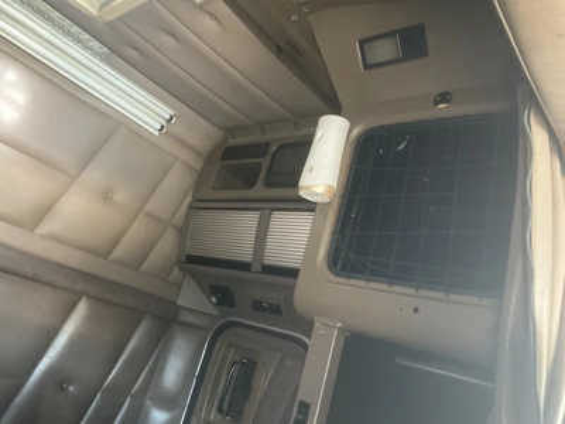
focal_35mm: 29
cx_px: 282
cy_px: 212
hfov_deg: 61.7
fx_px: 473
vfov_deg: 48.2
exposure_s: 1/30
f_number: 1.8
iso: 400
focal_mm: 3
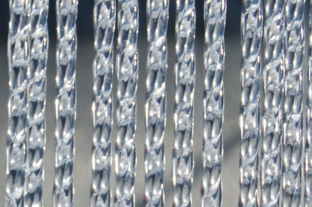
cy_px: 222
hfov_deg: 11.4
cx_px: 42
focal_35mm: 180
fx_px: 1559
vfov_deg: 7.6
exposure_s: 1/400
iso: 200
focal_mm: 55
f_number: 10
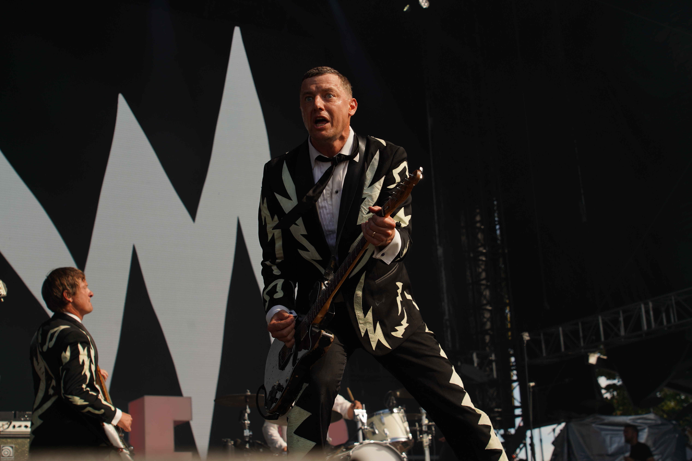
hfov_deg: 32.9
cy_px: 230
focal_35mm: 61
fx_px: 1172
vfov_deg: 22.3
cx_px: 346
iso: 100
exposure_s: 1/400
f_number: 7.1
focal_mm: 61
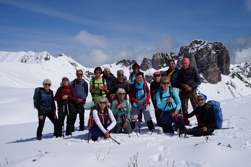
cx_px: 126
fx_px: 293
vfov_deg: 31.9
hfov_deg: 46.4
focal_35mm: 42
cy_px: 84
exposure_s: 1/250
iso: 100
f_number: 14
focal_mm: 28
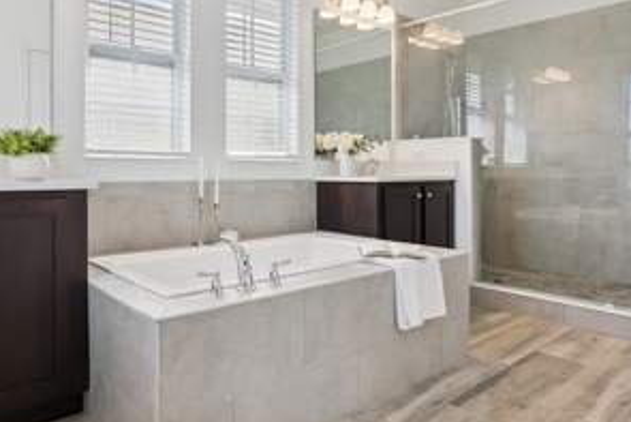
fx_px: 456
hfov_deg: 69.0
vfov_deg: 49.3
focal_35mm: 26
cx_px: 272
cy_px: 169
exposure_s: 1/60
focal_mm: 16
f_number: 8
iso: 320
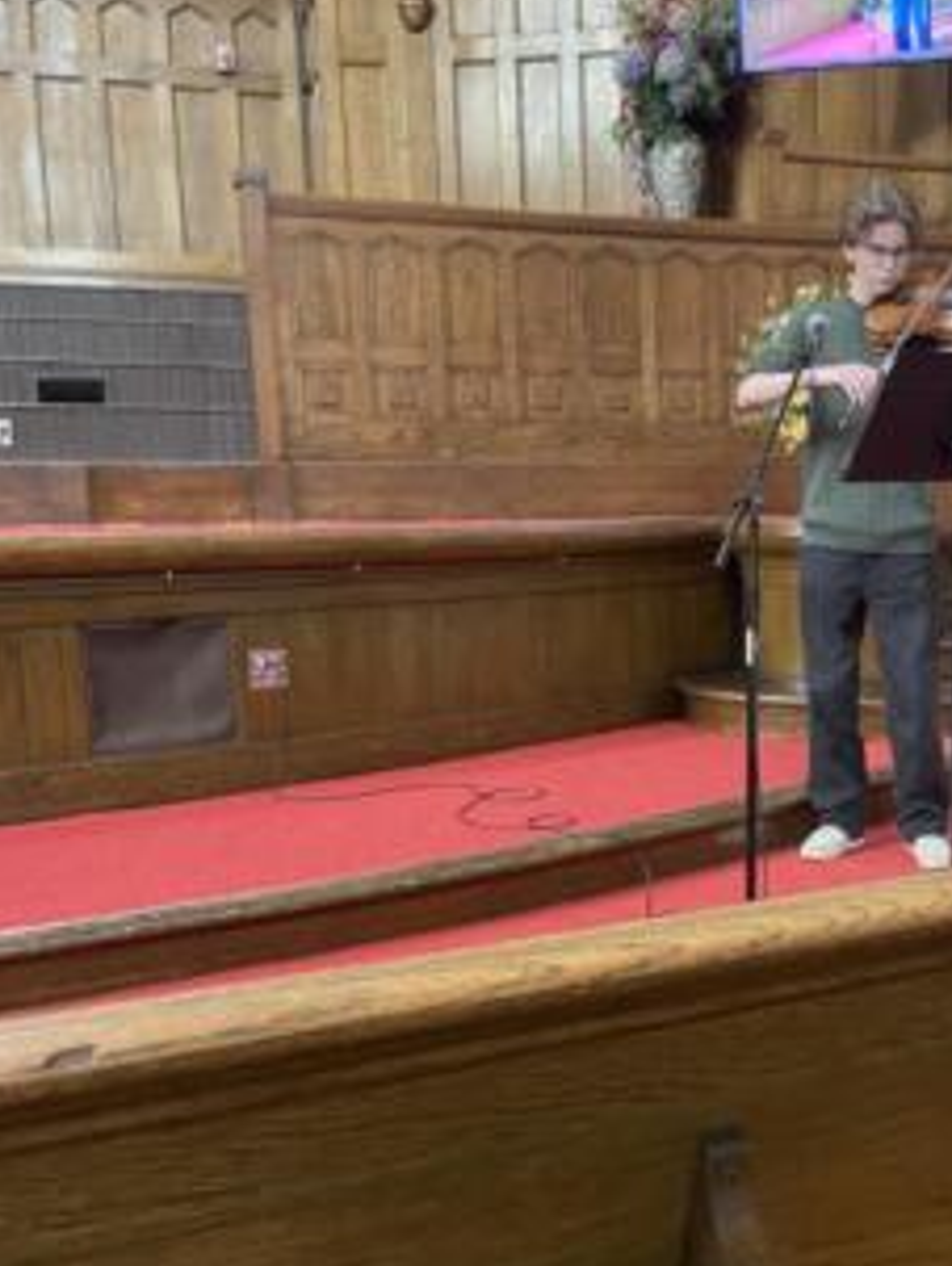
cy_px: 746
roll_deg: -0.9
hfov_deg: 32.8
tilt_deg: -10.6
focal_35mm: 43
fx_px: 1575
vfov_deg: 43.6
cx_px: 744
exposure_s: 1/40
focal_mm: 4.2
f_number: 1.6
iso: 500
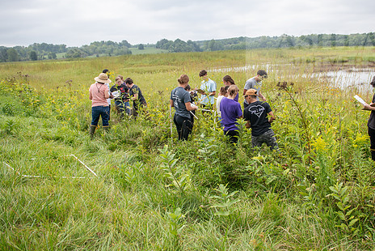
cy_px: 112
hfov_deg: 61.5
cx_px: 221
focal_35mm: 30
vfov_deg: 43.6
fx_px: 313
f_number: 3.5
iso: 100
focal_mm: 24
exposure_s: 1/400
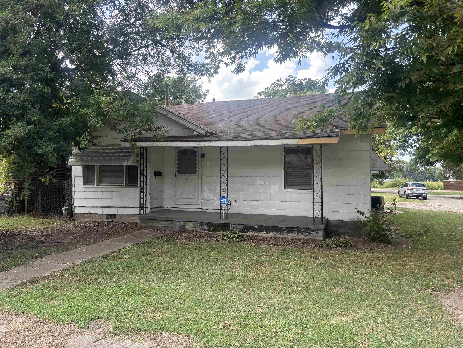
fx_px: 348
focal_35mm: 26
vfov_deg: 53.1
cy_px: 174
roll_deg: -0.5
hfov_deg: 67.3
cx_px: 232
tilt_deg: +0.3
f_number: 1.6
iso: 50
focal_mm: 5.96
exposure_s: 1/435
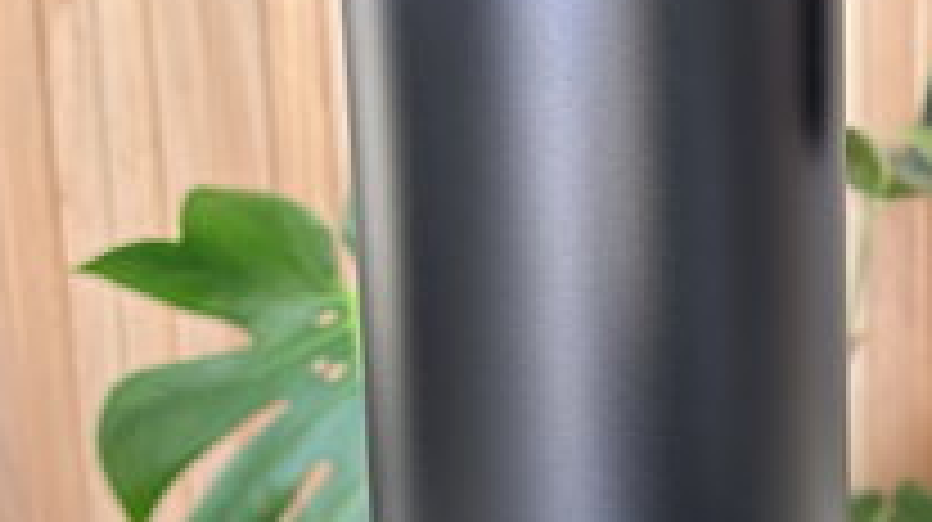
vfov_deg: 16.5
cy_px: 268
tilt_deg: -10.1
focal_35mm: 73
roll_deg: +0.8
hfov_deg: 28.2
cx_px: 788
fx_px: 1802
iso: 125
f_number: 1.6
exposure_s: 1/70
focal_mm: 5.96
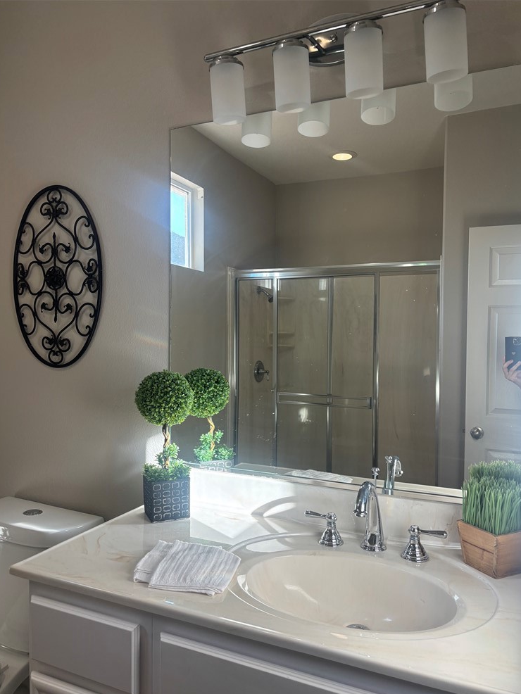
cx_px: 264
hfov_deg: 51.4
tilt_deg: -1.7
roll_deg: -1.1
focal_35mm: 27
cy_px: 360
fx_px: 542
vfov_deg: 65.3
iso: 40
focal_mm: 5.96
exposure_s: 1/164
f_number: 1.6
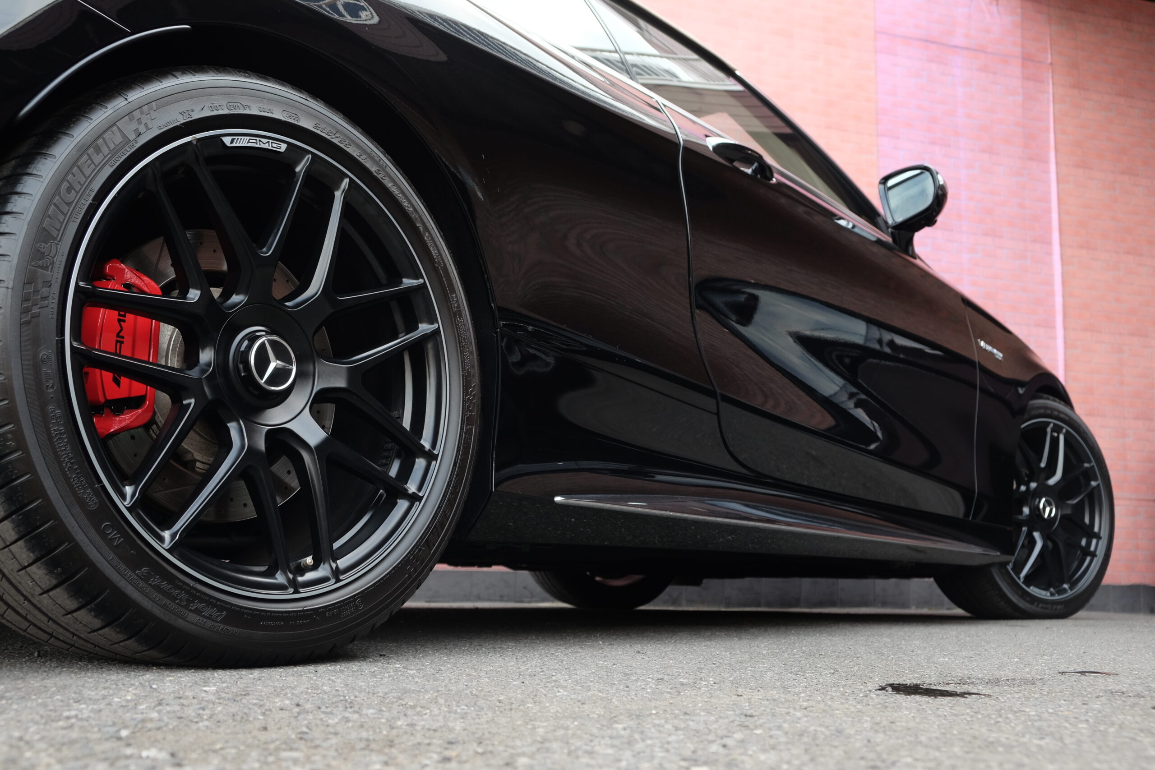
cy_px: 385
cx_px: 578
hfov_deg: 53.1
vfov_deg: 36.9
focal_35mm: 36
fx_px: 1155
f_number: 4.5
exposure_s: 1/150
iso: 400
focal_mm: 24.3
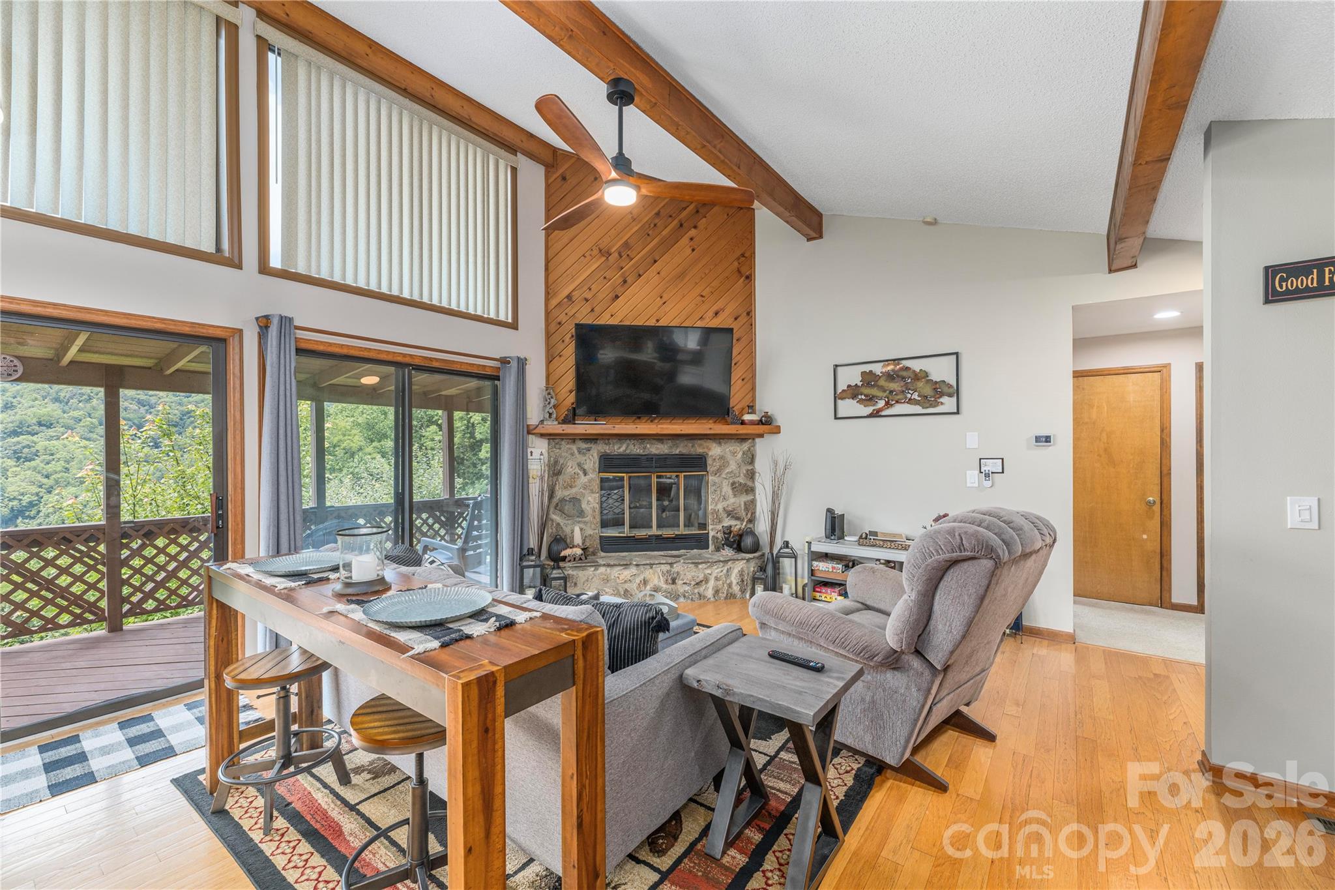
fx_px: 519
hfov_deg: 104.3
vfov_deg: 81.2
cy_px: 445
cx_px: 668
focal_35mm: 14
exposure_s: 1/100
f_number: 7.1
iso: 320
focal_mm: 14
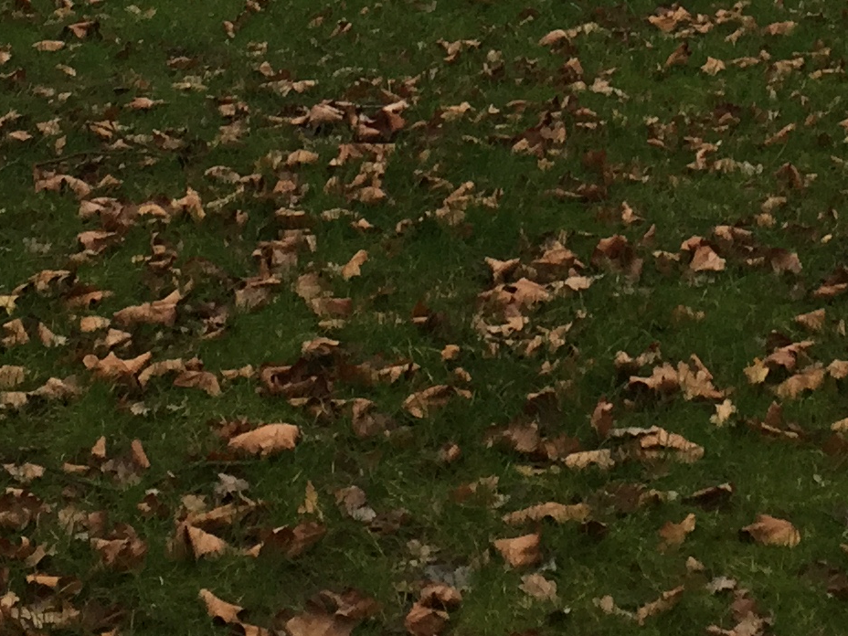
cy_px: -258
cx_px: 582
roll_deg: -1.7
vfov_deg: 13.8
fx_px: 2499
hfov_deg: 19.2
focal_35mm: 102
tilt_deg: -0.7
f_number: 2.2
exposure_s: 1/100
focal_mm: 4.15
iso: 50
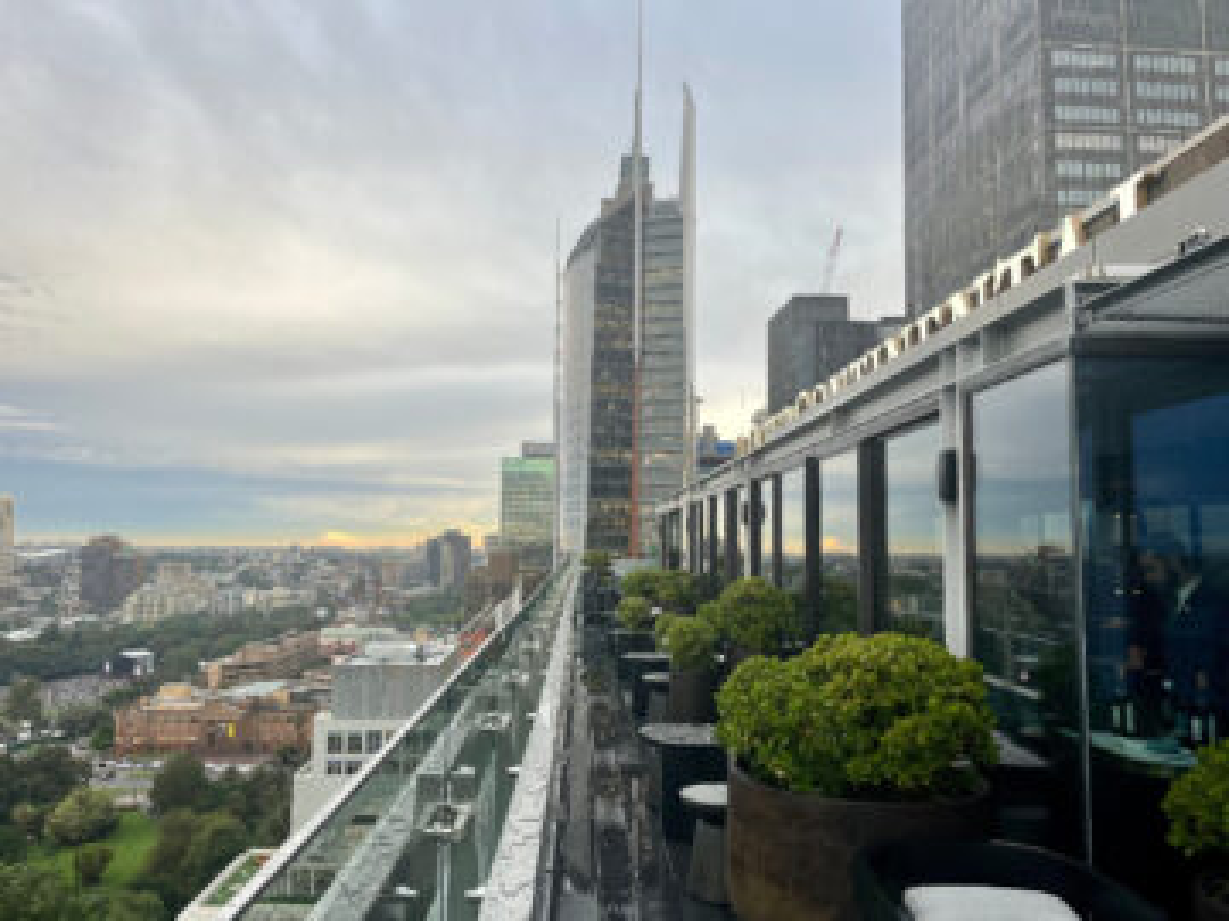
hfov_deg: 67.3
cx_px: 614
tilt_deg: +3.8
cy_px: 460
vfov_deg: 53.1
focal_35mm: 26
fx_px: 923
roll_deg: -0.7
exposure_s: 1/122
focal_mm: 5.1
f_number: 1.6
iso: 50
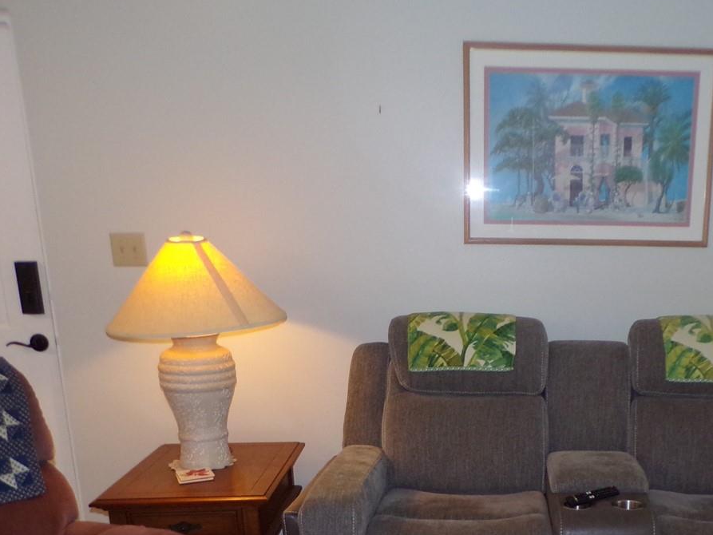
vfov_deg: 32.4
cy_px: 454
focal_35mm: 43
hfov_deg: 42.7
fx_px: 886
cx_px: 522
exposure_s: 1/34
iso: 200
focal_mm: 4.3
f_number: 3
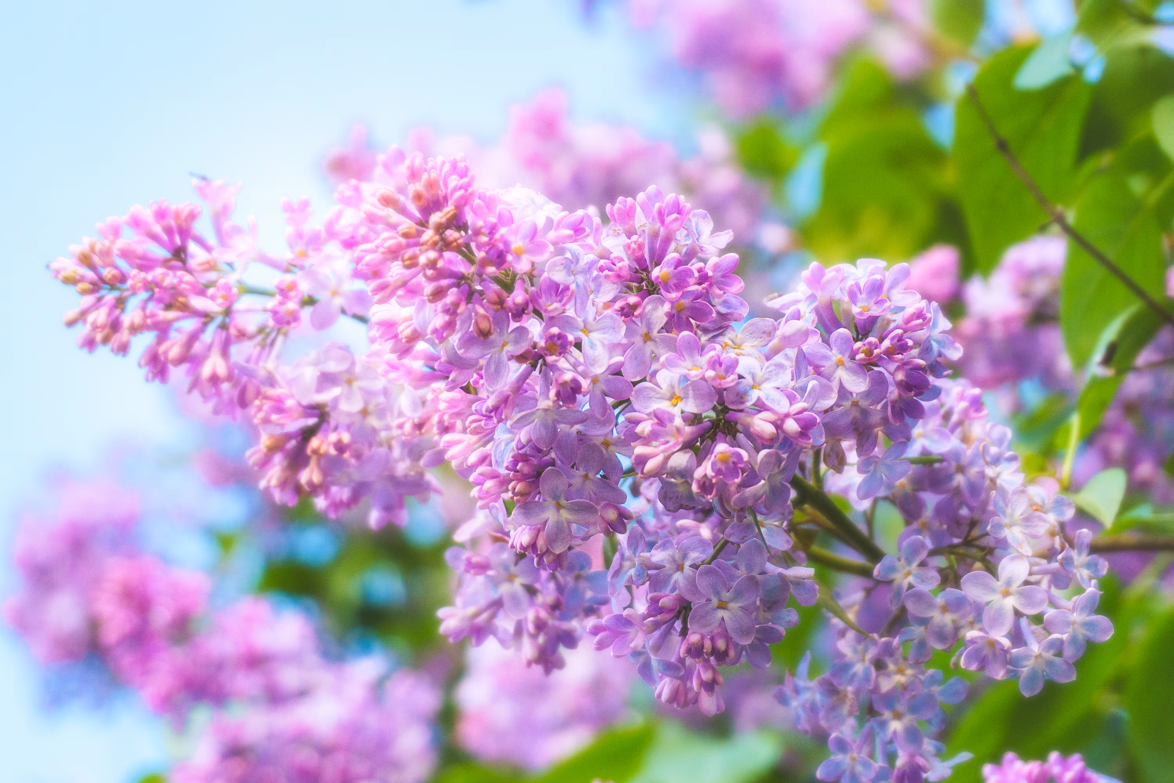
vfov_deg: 18.2
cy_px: 392
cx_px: 587
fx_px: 2446
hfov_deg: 27.0
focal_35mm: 75
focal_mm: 50
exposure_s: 1/800
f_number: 5.6
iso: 800
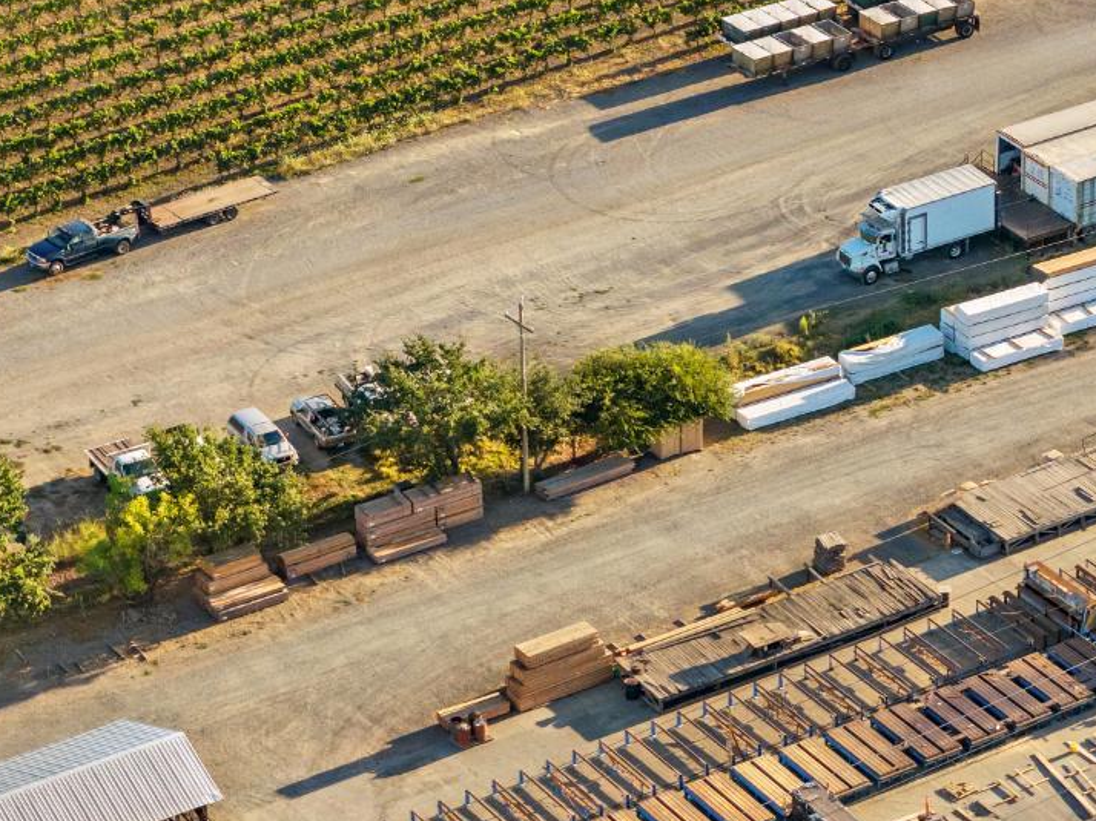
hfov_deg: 13.3
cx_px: 985
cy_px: 632
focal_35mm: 147
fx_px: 4653
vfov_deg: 10.1
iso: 160
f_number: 2.8
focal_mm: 19.35
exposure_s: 1/800
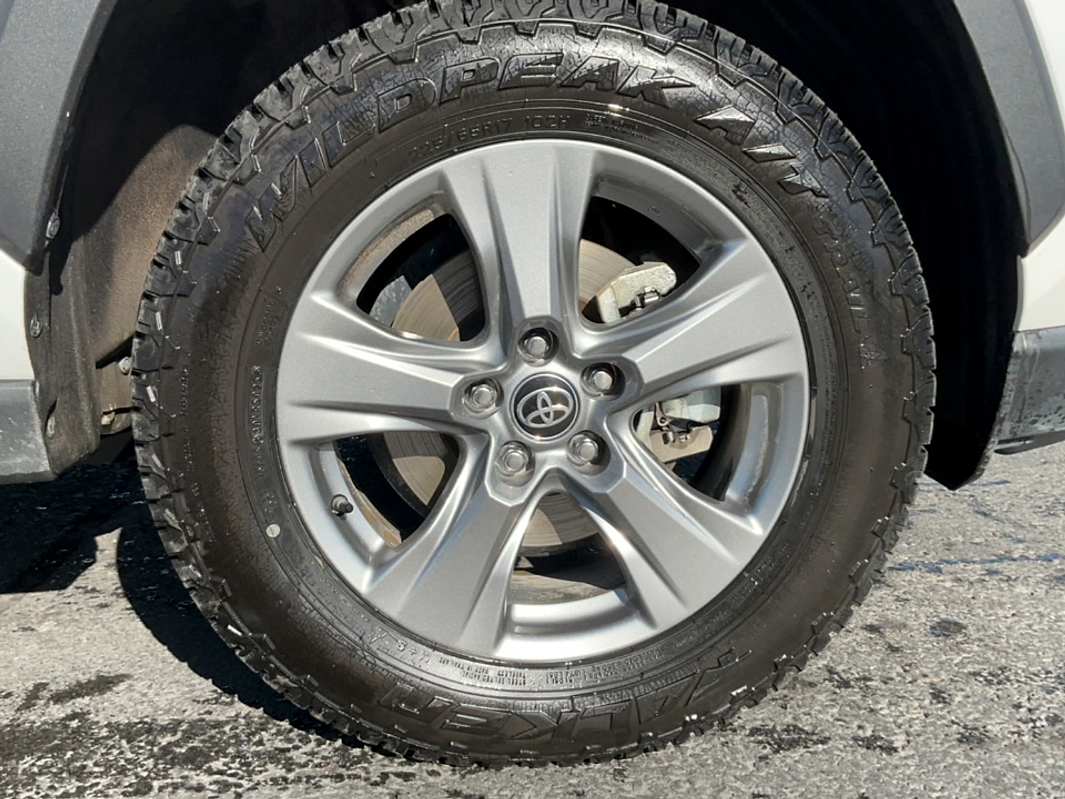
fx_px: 923
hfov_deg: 60.0
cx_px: 532
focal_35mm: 30
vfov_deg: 46.8
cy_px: 400
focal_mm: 3
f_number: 1.8
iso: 32
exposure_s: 1/1626
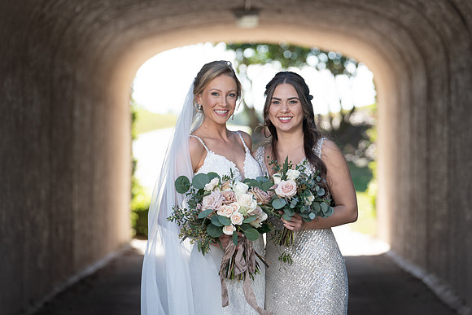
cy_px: 144
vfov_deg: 8.4
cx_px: 265
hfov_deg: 12.5
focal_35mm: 164
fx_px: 2154
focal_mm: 139
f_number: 4
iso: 100
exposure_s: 1/200
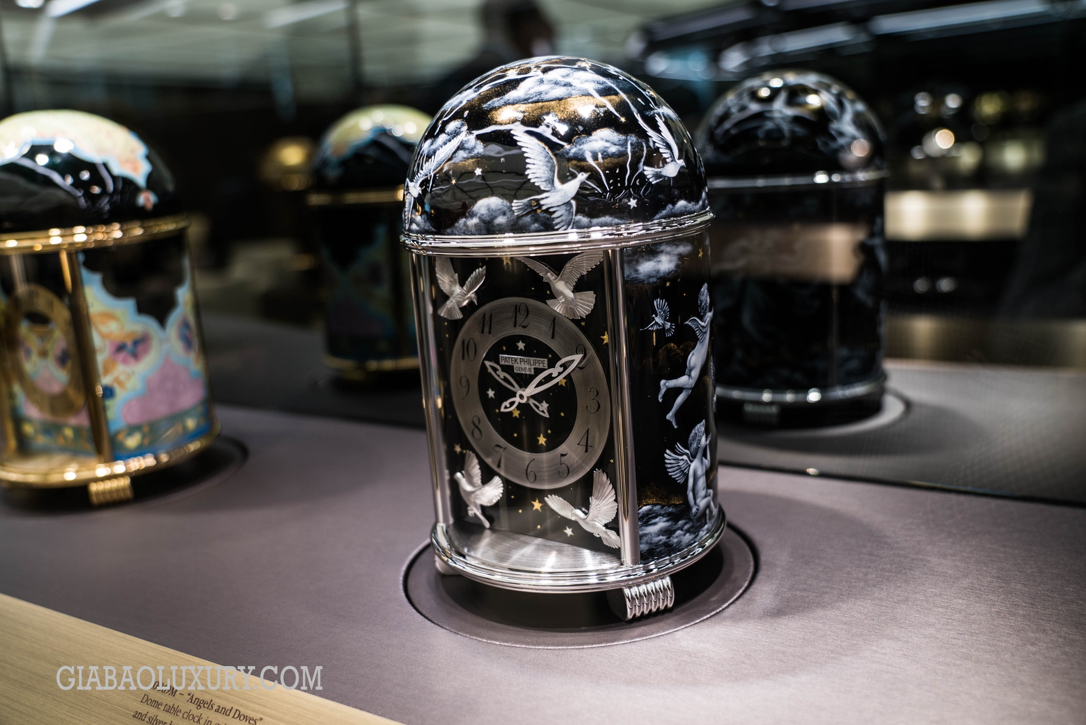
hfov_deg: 58.7
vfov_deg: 41.2
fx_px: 966
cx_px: 543
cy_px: 362
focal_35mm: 32
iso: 160
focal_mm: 32
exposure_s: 1/100
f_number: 4
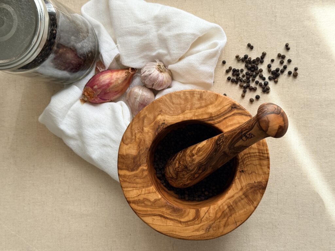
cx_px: 168
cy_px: 126
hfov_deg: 39.7
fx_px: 465
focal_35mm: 48
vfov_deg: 30.3
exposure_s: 1/333
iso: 80
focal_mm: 6.76
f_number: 1.78
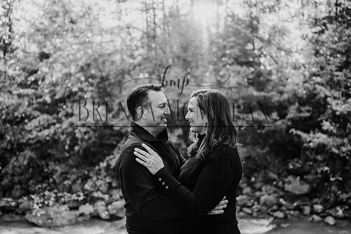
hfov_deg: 54.5
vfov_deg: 37.8
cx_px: 176
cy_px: 117
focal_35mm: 35
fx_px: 341
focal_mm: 35
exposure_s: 1/800
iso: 400
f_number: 1.8
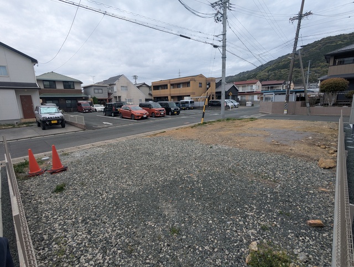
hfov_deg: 94.4
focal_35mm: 16
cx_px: 177
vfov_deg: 78.3
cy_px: 134
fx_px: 164
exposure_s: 1/574
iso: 49
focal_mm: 2.35
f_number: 2.2
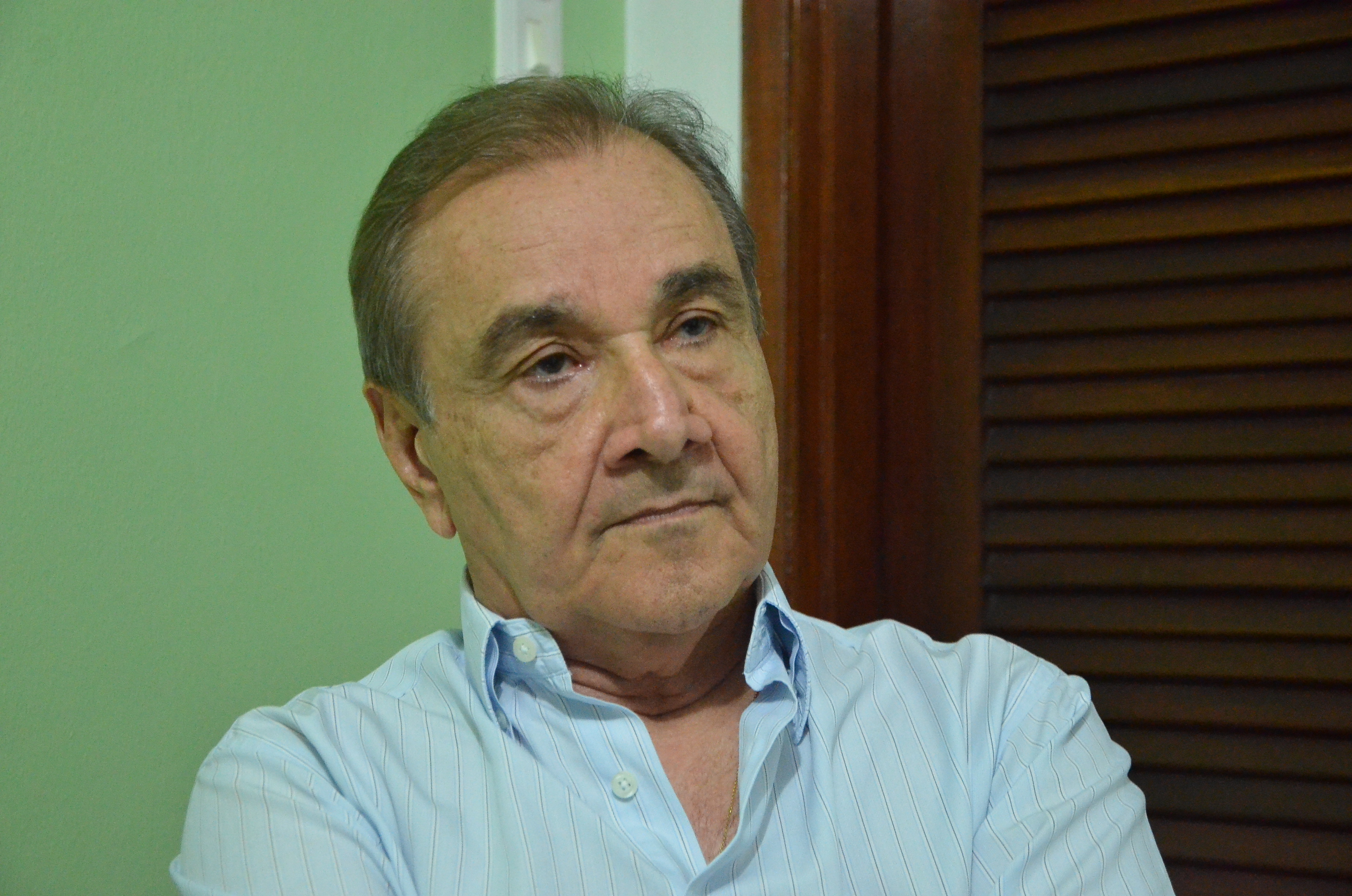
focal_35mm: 75
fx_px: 2811
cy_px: 448
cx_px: 676
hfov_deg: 27.0
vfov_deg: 18.1
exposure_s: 1/50
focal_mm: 50
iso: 6400
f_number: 5.6
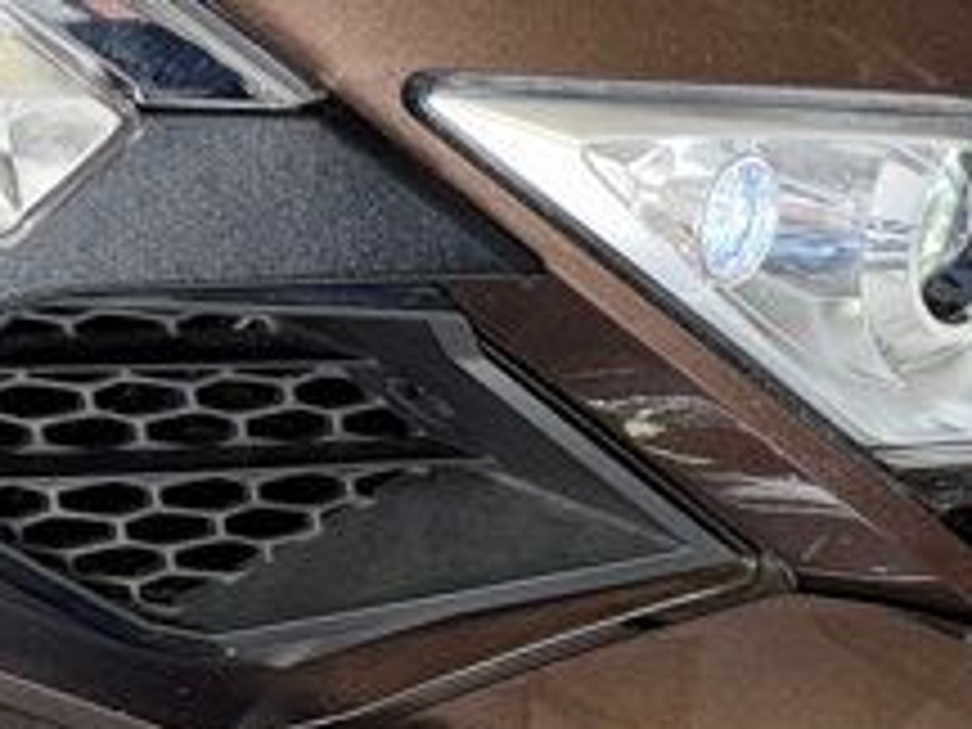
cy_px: 716
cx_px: 1390
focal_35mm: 114
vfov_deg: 12.8
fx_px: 3201
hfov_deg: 16.0
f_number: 1.78
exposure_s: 1/18
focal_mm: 6.76
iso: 50
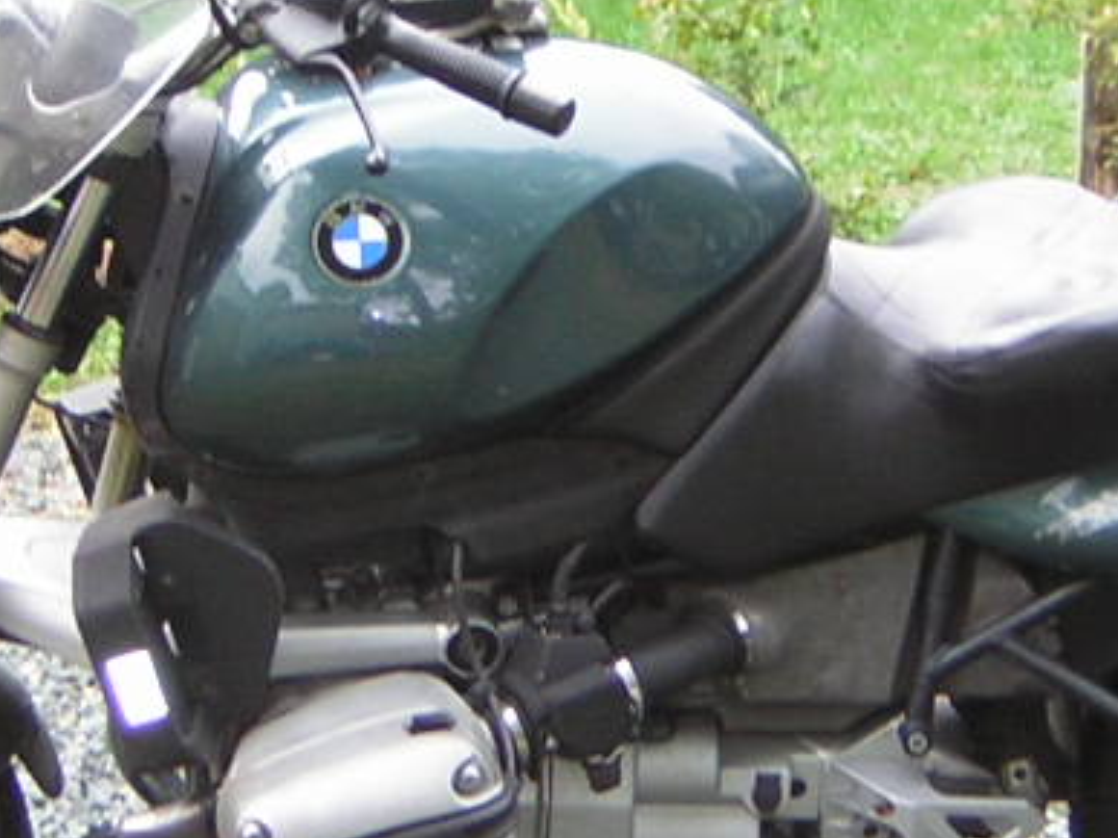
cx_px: 771
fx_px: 5295
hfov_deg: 12.0
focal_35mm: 164
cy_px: 523
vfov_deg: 9.0
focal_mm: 8.1
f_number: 3.4
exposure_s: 1/34.8
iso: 50
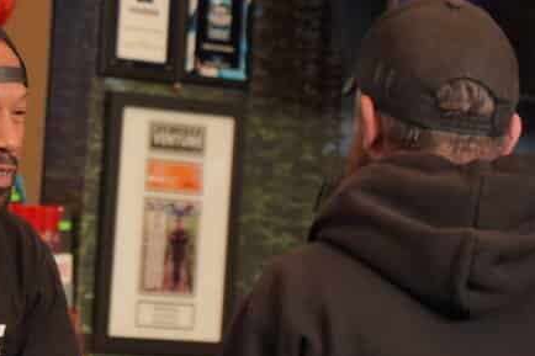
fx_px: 3684
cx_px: 46
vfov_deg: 5.5
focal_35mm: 248
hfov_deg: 8.3
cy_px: 45
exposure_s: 1/200
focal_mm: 70
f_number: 2.8
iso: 500
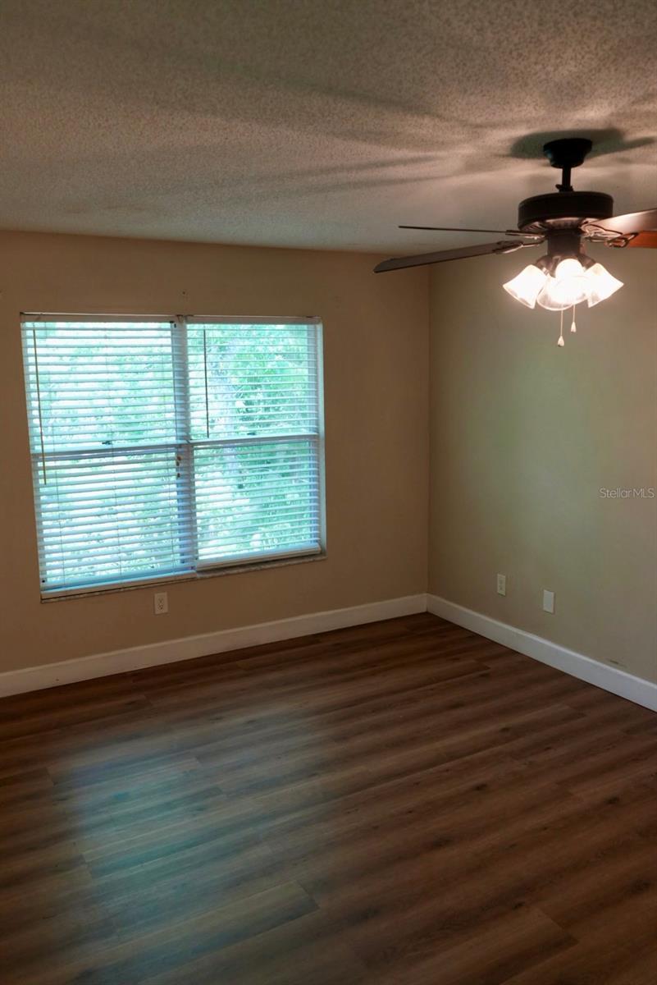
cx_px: 328
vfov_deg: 65.5
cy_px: 492
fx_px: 766
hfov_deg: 46.4
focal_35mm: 28
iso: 1600
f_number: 4
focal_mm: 28
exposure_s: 1/160
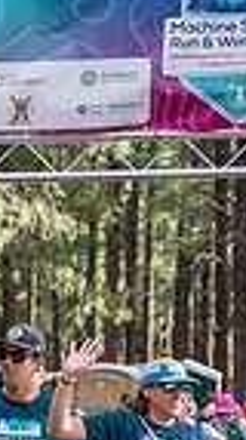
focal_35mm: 298
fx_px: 3470
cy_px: 543
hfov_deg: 4.0
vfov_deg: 7.2
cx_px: -381
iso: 500
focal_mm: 70
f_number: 3.2
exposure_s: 1/1600
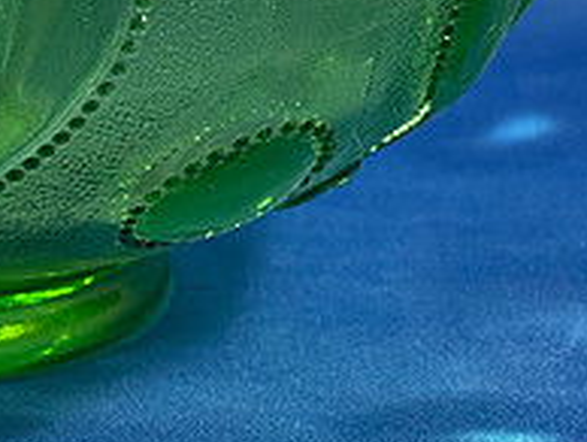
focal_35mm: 191
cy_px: 5
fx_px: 3243
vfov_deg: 7.8
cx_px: -115
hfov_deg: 10.2
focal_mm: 7.5
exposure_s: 1/60
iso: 125
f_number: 2.2
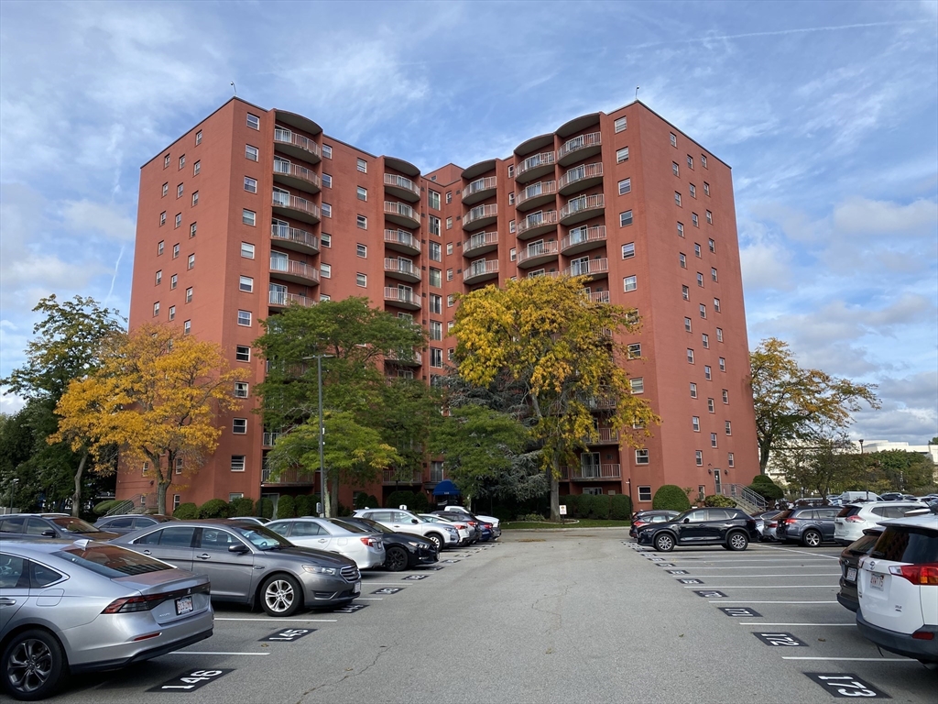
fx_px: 705
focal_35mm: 26
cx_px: 469
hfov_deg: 67.3
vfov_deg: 53.1
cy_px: 352
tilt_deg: +8.6
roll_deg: +1.0
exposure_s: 1/1808
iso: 32
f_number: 1.8
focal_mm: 4.25
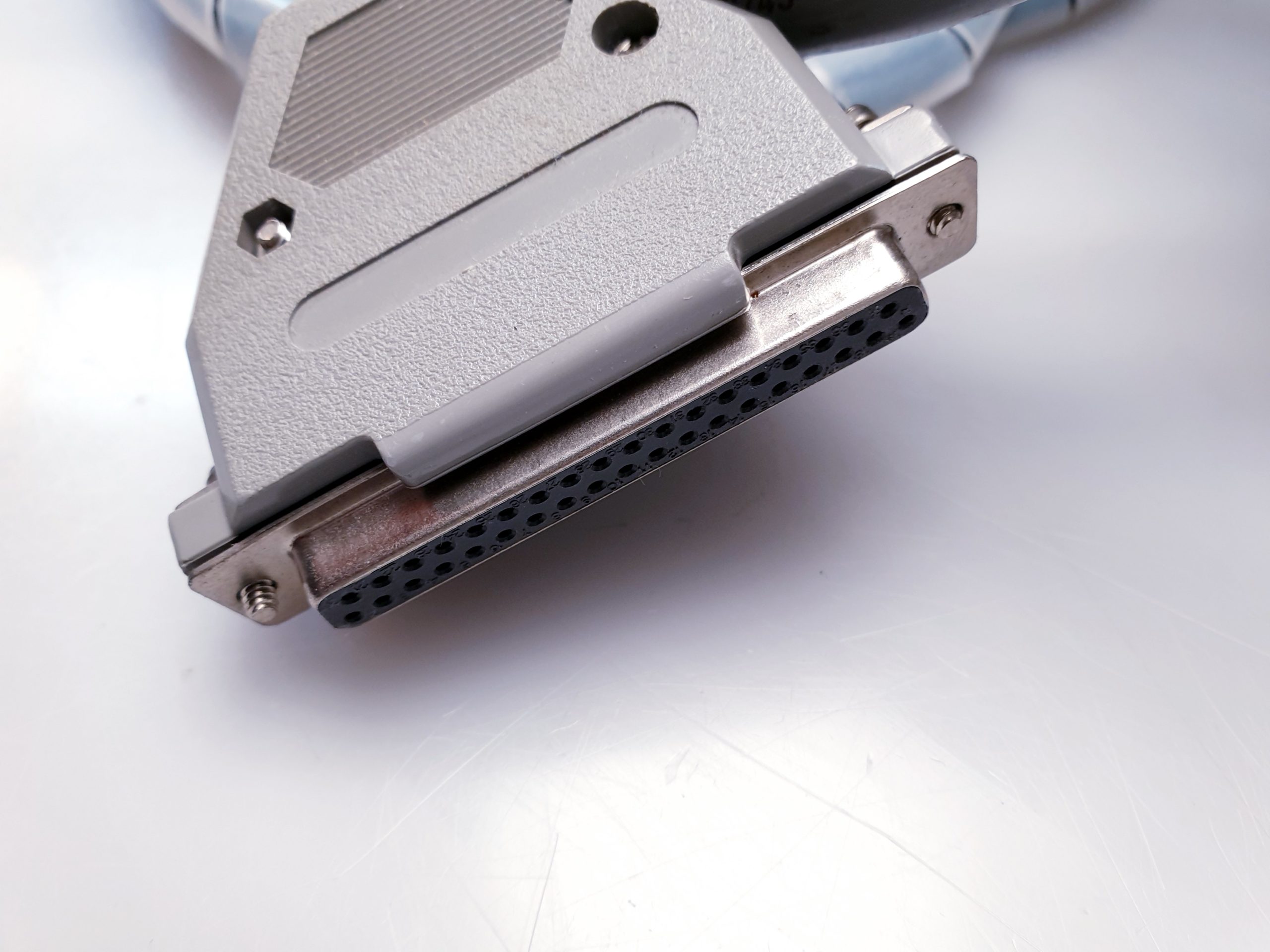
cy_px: 476
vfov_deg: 53.1
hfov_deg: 67.3
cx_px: 635
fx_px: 954
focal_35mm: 26
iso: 100
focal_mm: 4.3
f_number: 2.4
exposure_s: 1/50
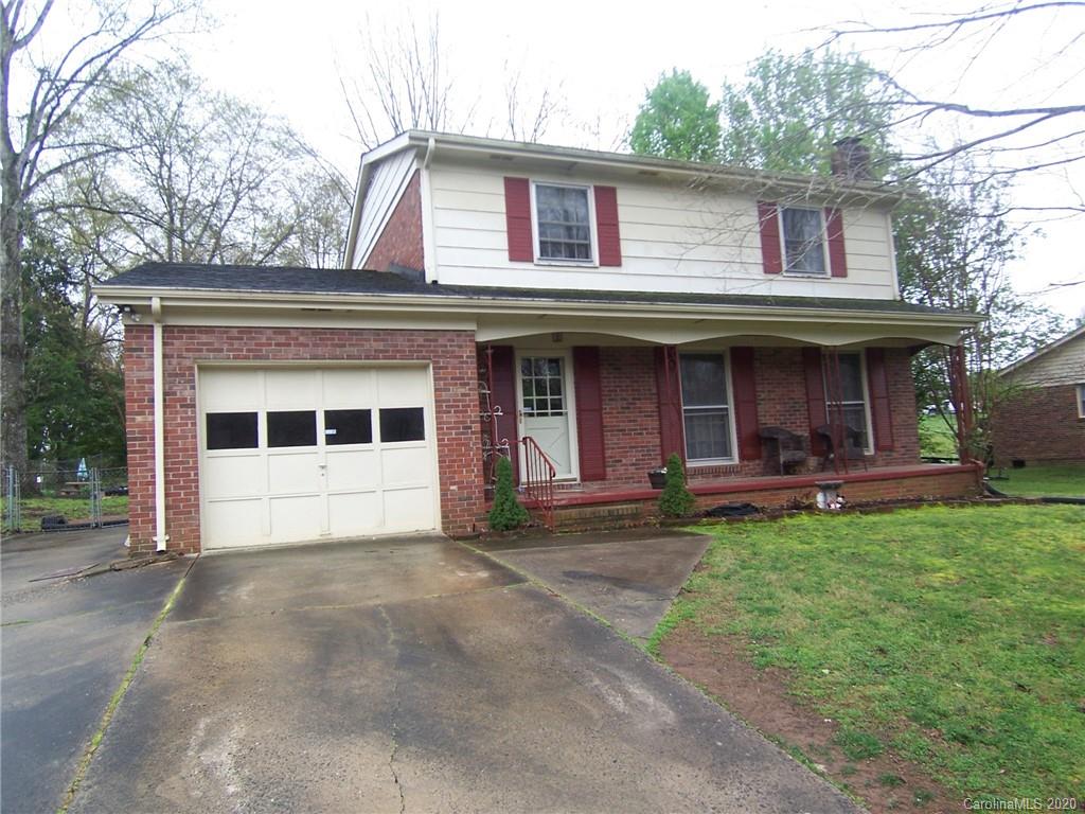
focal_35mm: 23
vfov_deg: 58.9
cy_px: 407
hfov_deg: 73.9
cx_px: 542
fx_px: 721
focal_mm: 3.8
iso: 64
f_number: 2.8
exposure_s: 1/60
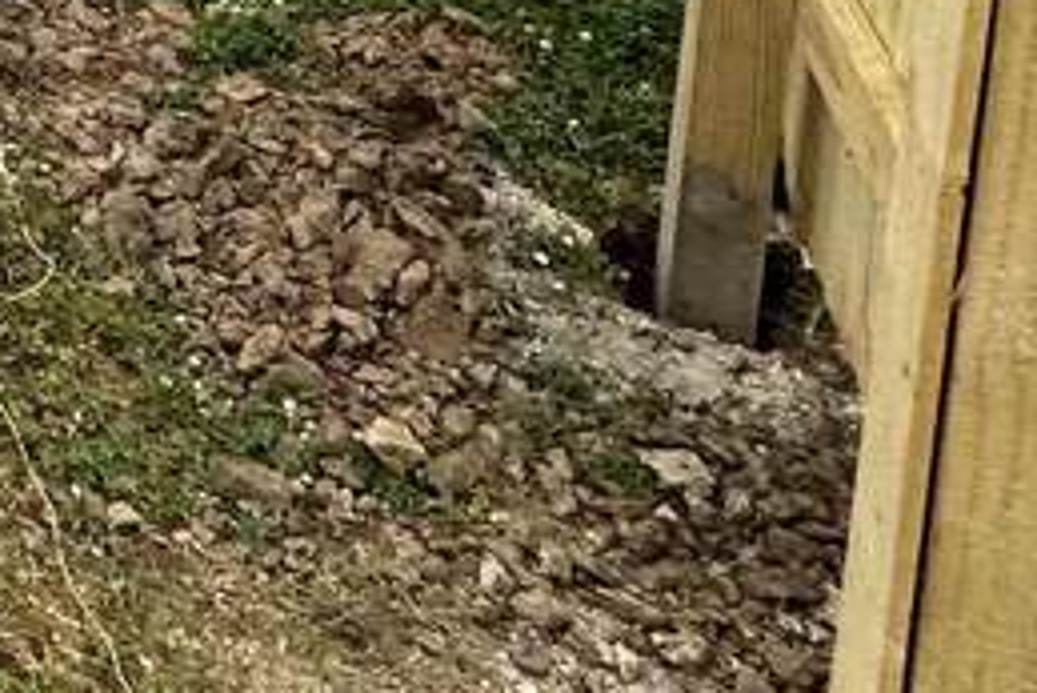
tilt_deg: -6.4
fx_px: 2075
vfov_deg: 14.5
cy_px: -825
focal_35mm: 72
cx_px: -725
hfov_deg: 21.1
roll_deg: -0.9
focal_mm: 2.22
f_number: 2.2
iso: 50
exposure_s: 1/99
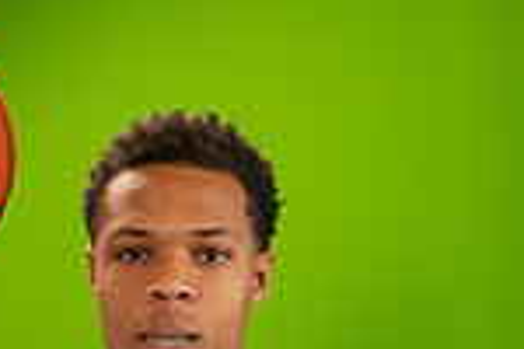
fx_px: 1950
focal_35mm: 134
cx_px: 111
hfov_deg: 15.2
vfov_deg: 9.8
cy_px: 586
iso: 800
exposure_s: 1/60
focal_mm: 24
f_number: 20
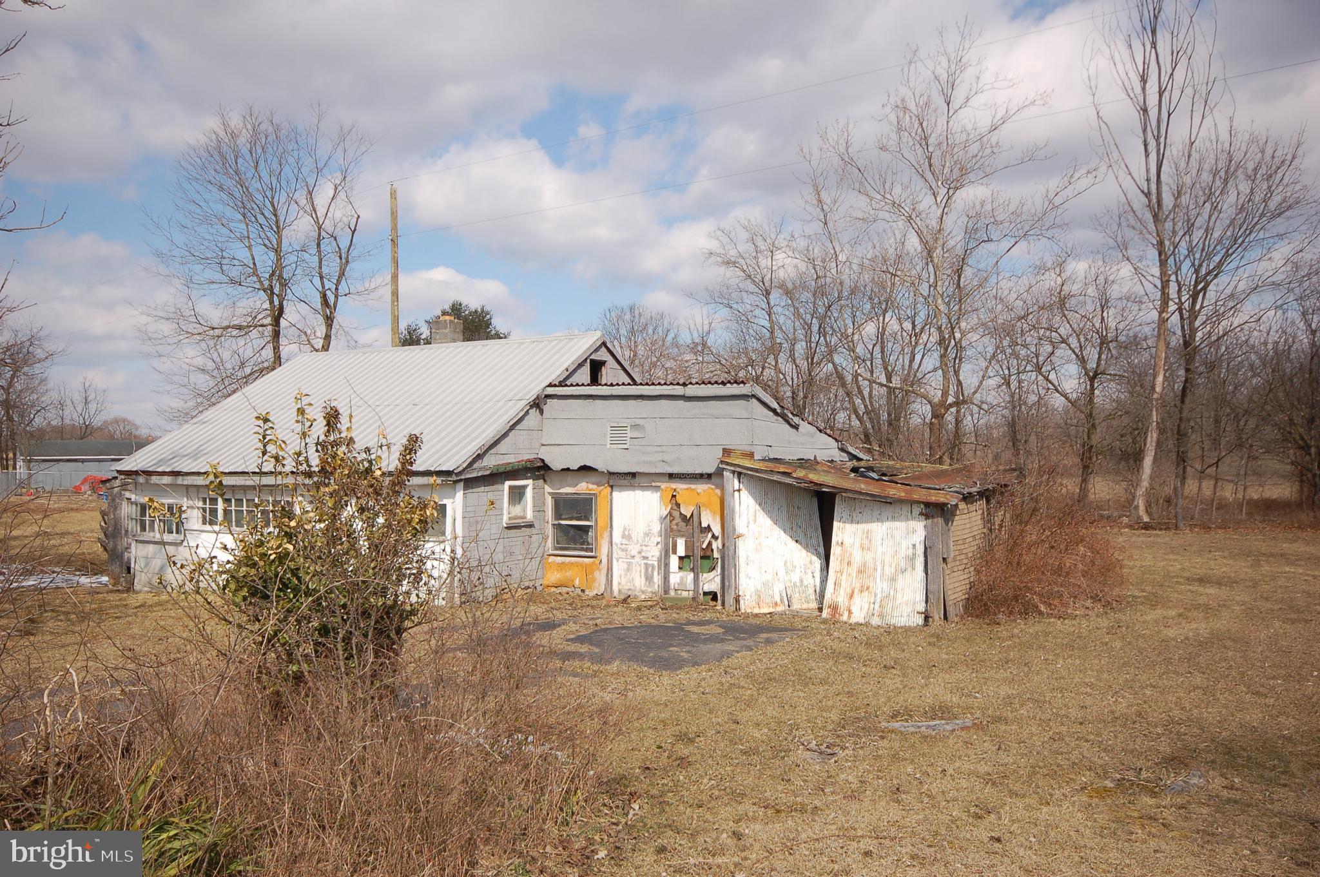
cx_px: 660
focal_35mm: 30
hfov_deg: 62.0
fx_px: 1099
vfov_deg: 43.5
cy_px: 438
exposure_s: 1/320
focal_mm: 20
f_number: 9
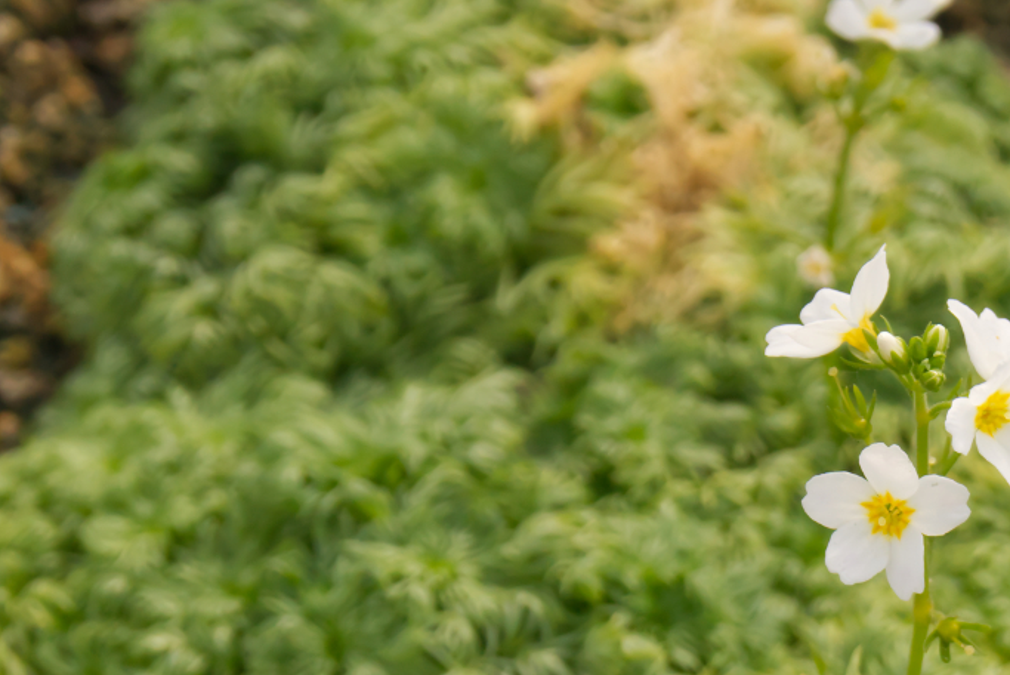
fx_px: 4066
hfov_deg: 14.1
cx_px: 704
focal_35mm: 145
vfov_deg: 9.5
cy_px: 481
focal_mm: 55
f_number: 9
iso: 800
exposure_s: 1/500
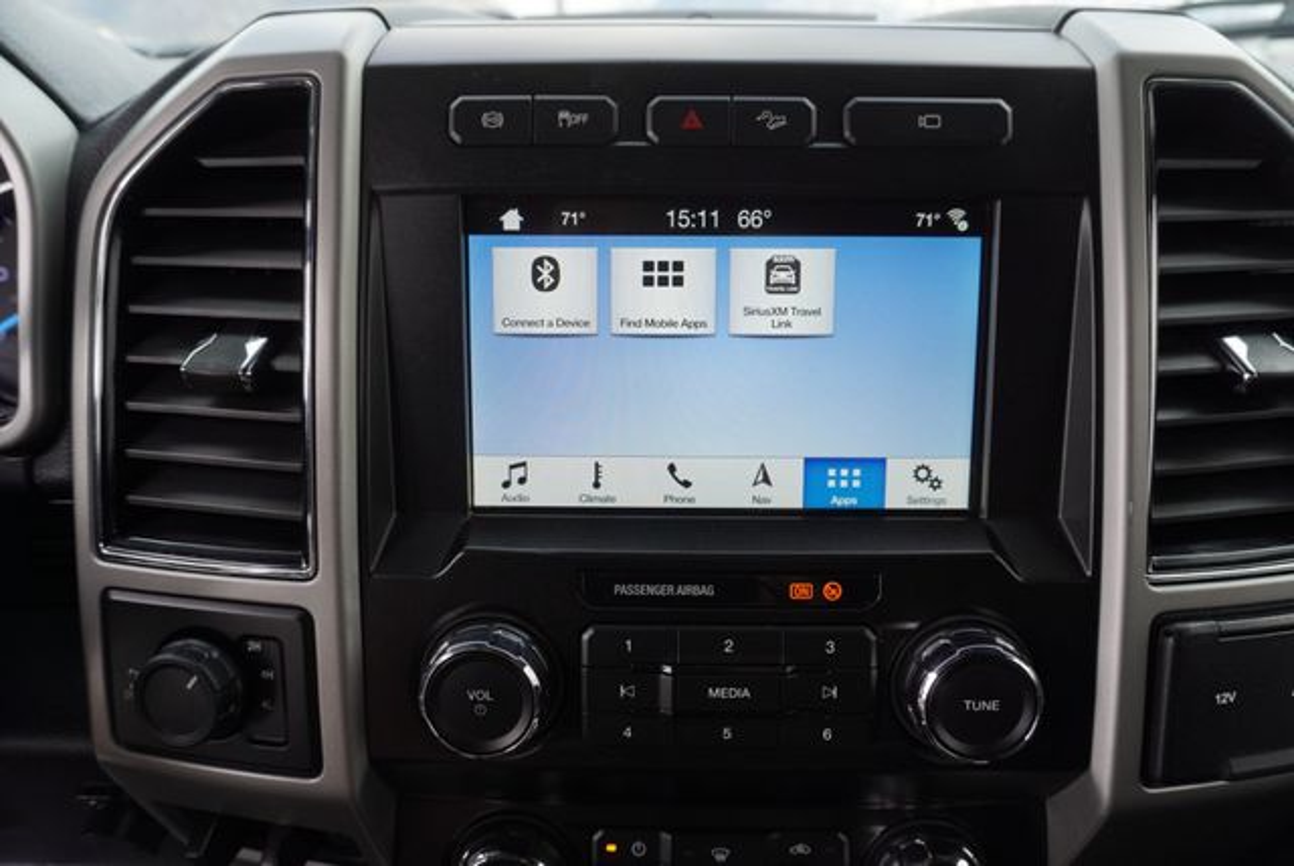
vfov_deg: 53.2
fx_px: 863
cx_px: 647
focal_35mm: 24
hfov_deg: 73.7
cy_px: 433
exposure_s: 1/60
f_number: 4
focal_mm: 16
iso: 100
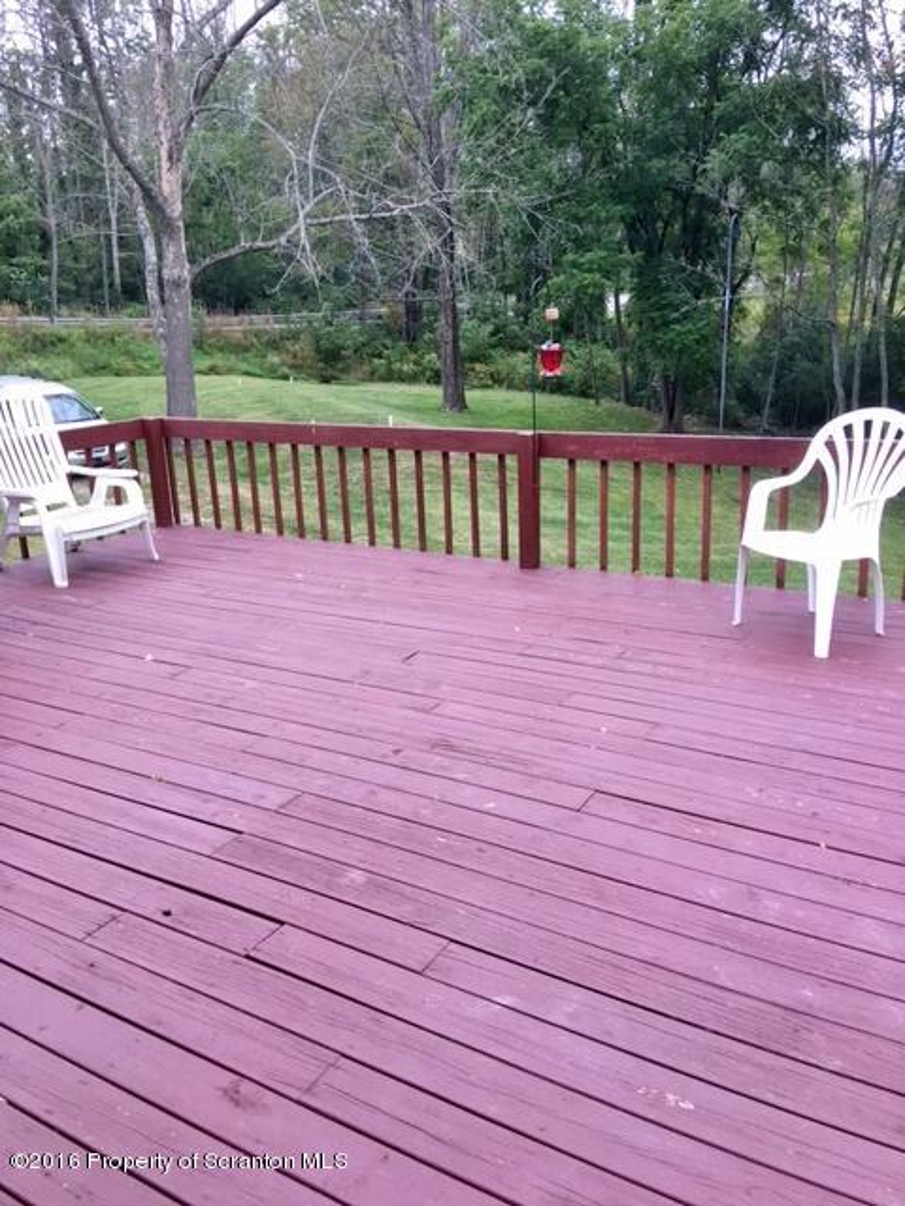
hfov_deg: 48.2
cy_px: 603
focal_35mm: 29
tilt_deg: -15.7
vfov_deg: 61.7
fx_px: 1011
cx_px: 452
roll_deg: +1.8
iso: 25
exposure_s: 1/40
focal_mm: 4.15
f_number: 2.2
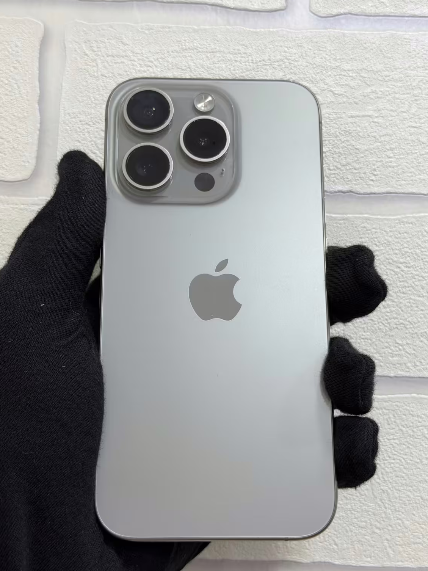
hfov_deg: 28.6
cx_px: 213
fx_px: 841
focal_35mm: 51
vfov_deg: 37.5
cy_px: 292
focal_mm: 6.76
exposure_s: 1/100
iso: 80
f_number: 1.78
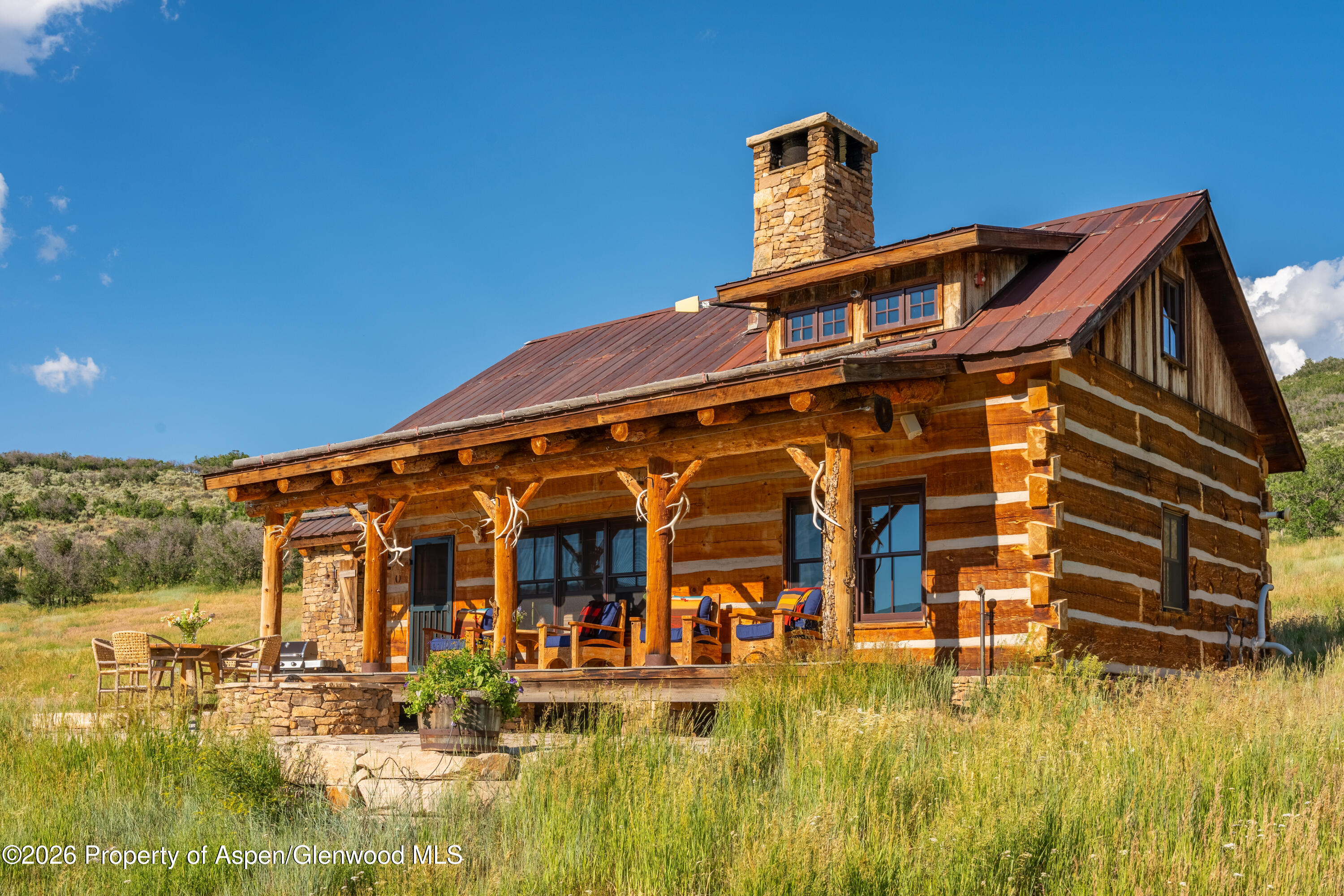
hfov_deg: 52.8
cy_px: 448
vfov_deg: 36.6
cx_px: 672
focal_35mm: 36
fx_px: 1355
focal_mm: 36.3
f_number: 11
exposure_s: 1/6400
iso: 400
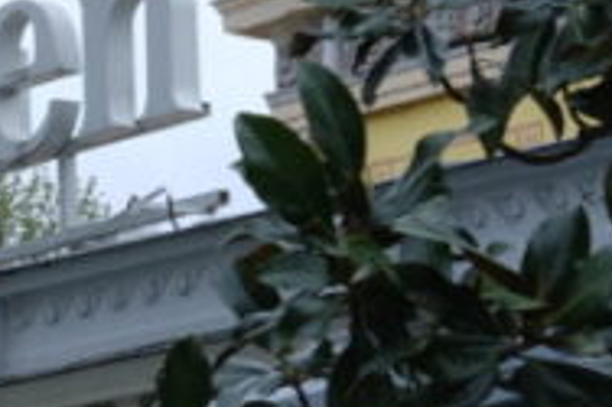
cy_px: 262
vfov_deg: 4.7
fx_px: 4909
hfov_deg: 7.0
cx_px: -251
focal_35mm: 289
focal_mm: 35
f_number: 11
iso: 400
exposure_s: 1/100
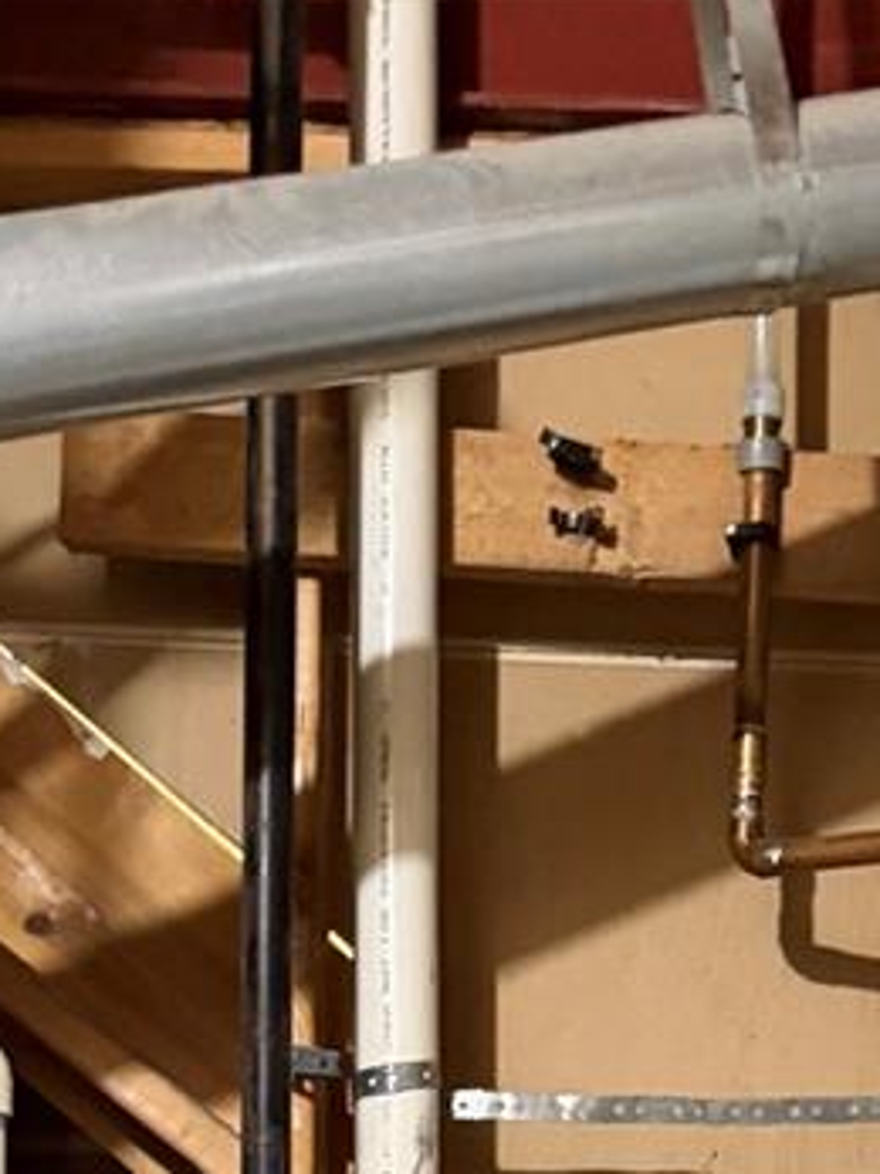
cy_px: 2013
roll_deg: -2.4
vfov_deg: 19.0
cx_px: 751
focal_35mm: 83
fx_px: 2815
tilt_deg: -10.9
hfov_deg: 17.6
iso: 800
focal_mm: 6.76
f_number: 1.78
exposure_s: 1/40
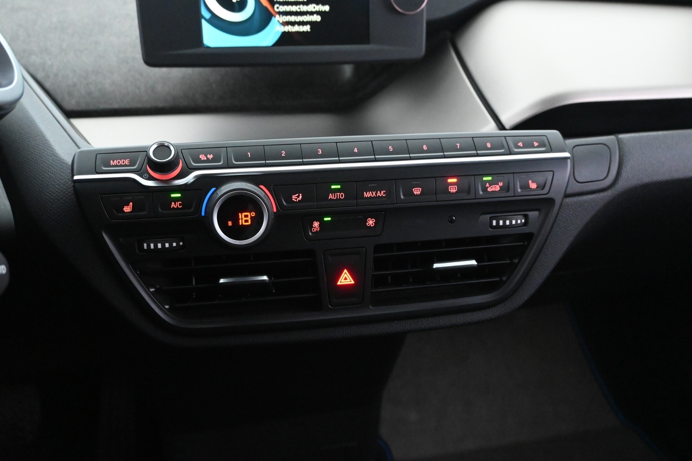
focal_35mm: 33
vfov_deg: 40.0
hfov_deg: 57.2
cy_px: 230
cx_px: 346
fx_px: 634
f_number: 4.5
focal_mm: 22
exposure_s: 1/40
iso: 7200
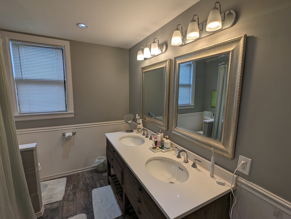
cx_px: 146
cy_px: 110
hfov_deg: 94.4
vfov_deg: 78.2
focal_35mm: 16
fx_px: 135
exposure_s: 1/120
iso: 43
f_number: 2.2
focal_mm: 2.35
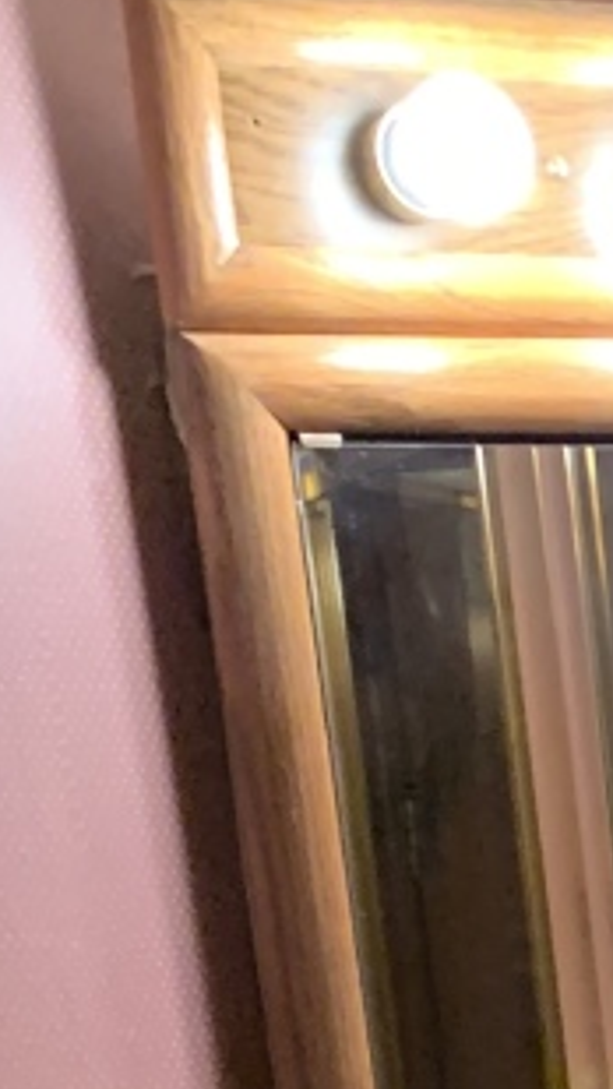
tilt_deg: -11.7
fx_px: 3609
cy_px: 1989
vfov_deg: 14.9
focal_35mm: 125
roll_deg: +4.4
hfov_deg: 8.8
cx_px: 1441
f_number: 1.8
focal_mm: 4.25
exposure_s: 1/60
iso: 400
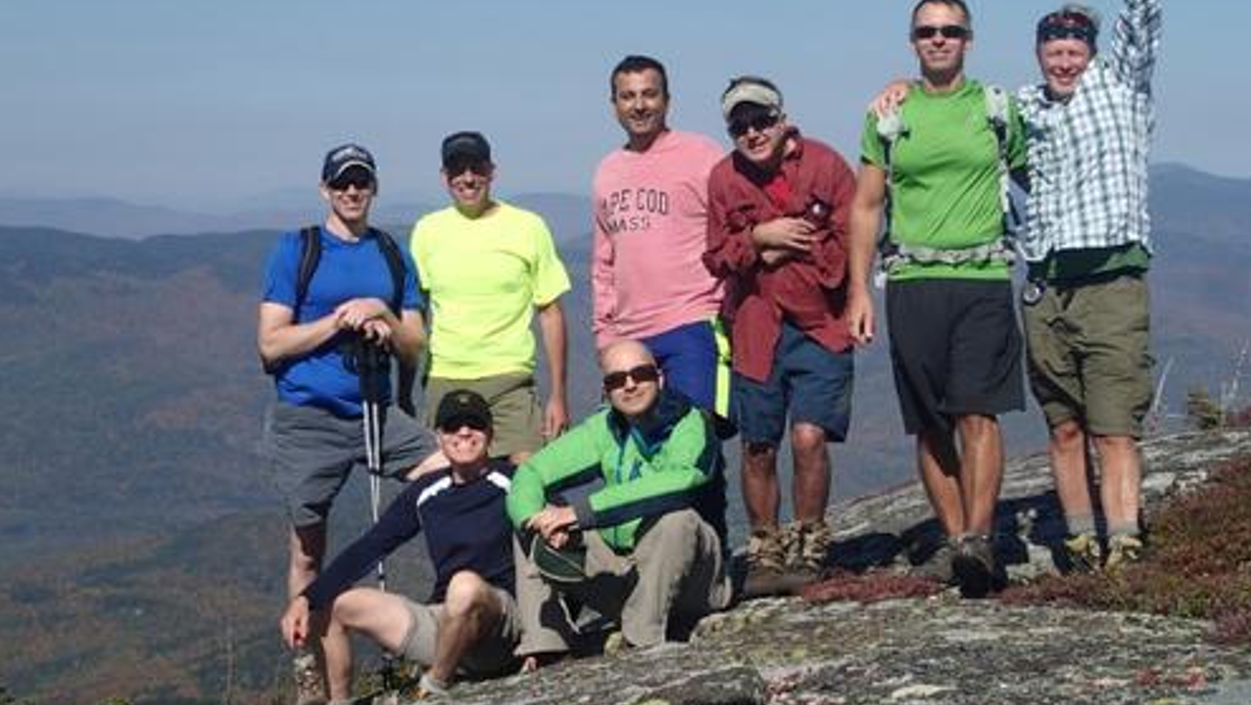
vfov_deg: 15.7
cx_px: 627
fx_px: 2555
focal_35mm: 77
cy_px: 322
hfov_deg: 27.5
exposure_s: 1/800
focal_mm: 12.6
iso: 100
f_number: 5.6
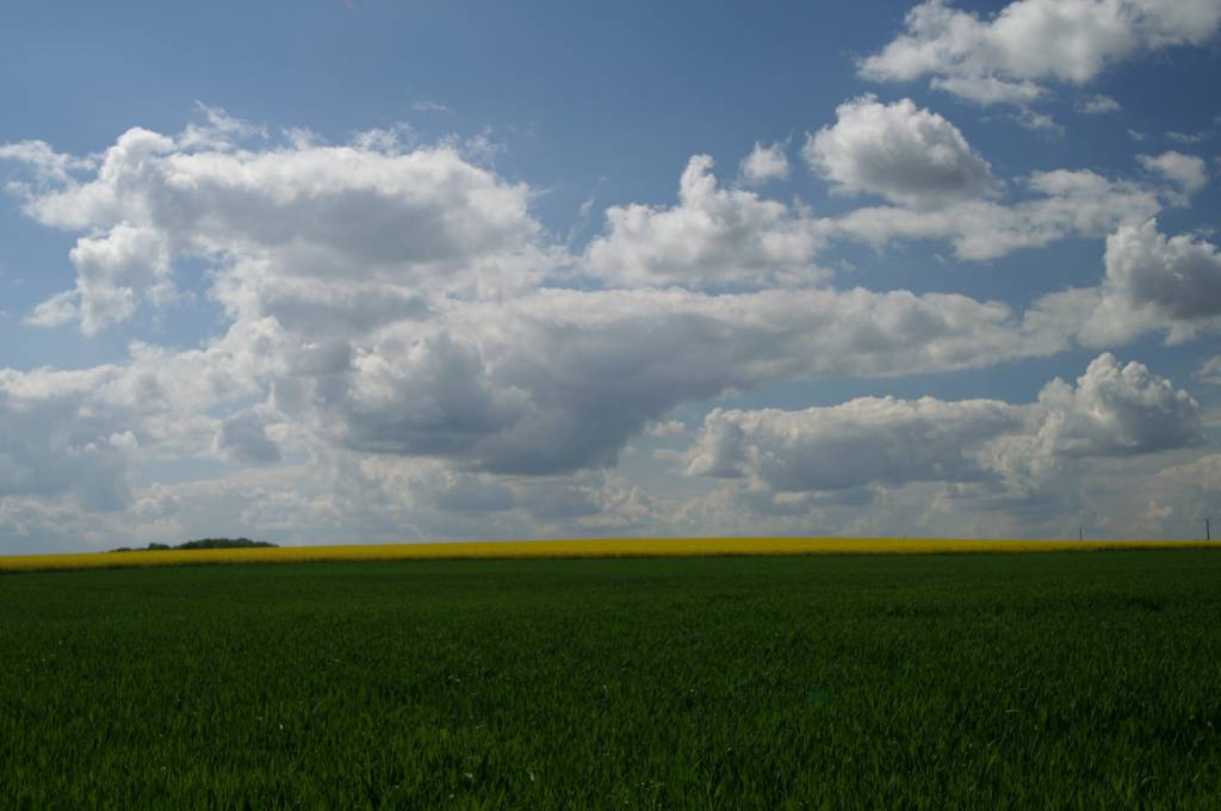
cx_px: 610
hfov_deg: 43.7
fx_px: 1524
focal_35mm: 45
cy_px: 406
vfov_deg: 29.8
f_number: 5
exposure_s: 1/1000
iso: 100
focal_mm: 30
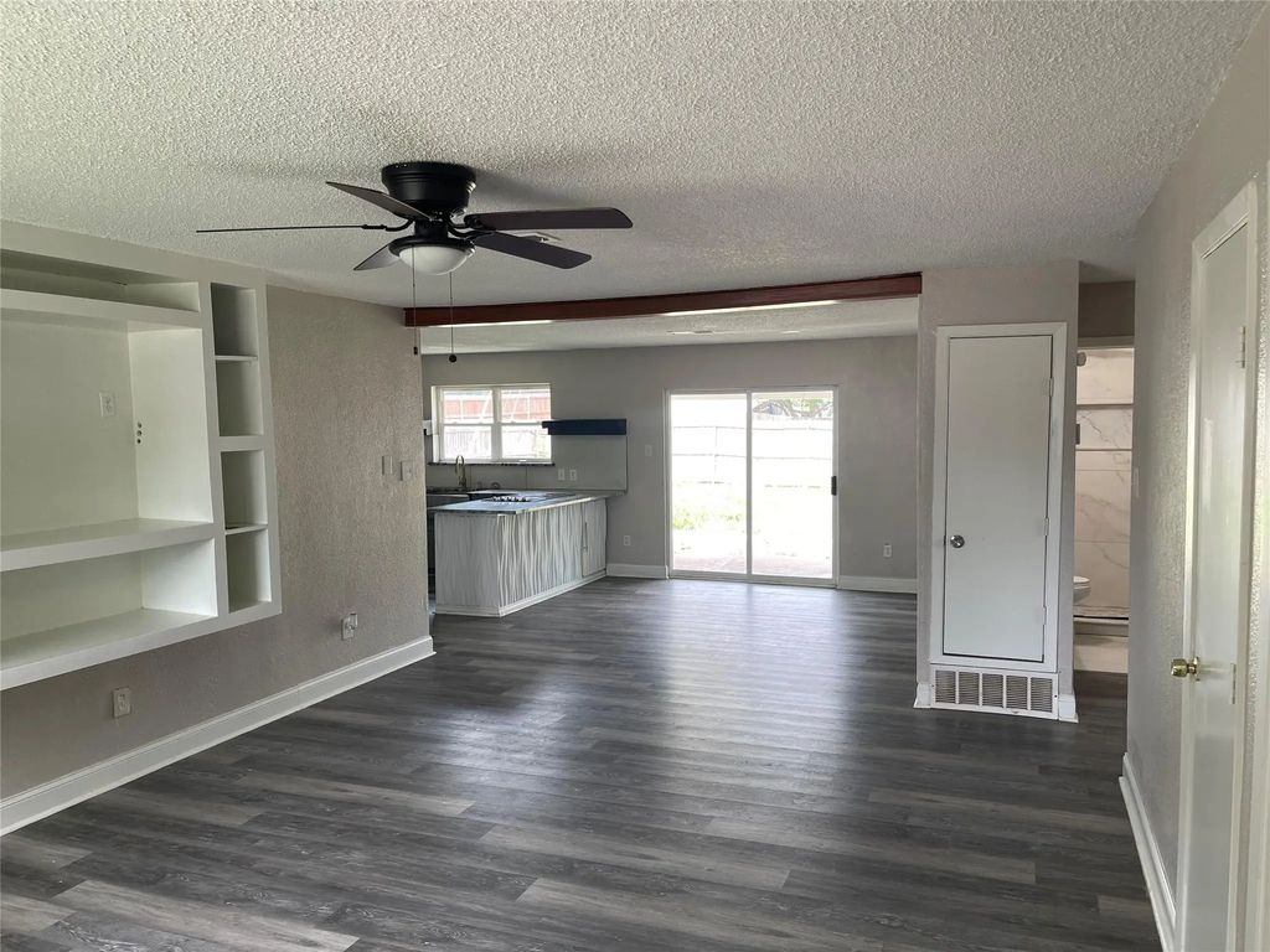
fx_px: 917
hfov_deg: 69.4
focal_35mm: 25
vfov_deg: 54.9
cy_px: 476
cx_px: 635
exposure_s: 1/120
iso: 100
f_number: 1.6
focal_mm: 5.1
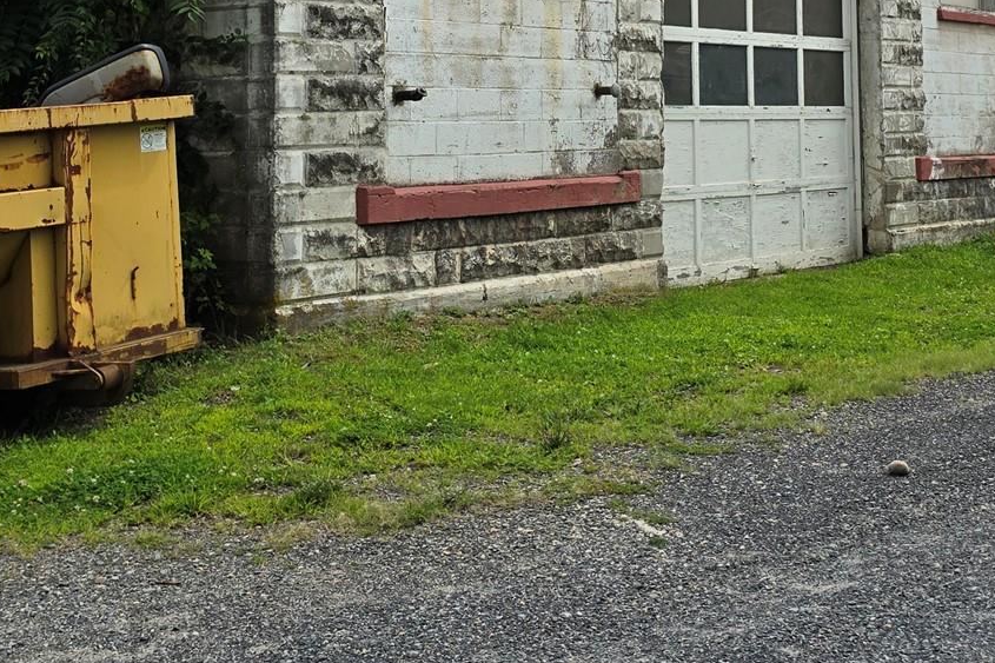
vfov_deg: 22.4
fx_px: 1603
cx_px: 669
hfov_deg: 34.2
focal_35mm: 58
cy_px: -5
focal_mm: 6.5
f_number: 1.4
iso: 40
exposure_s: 1/7939
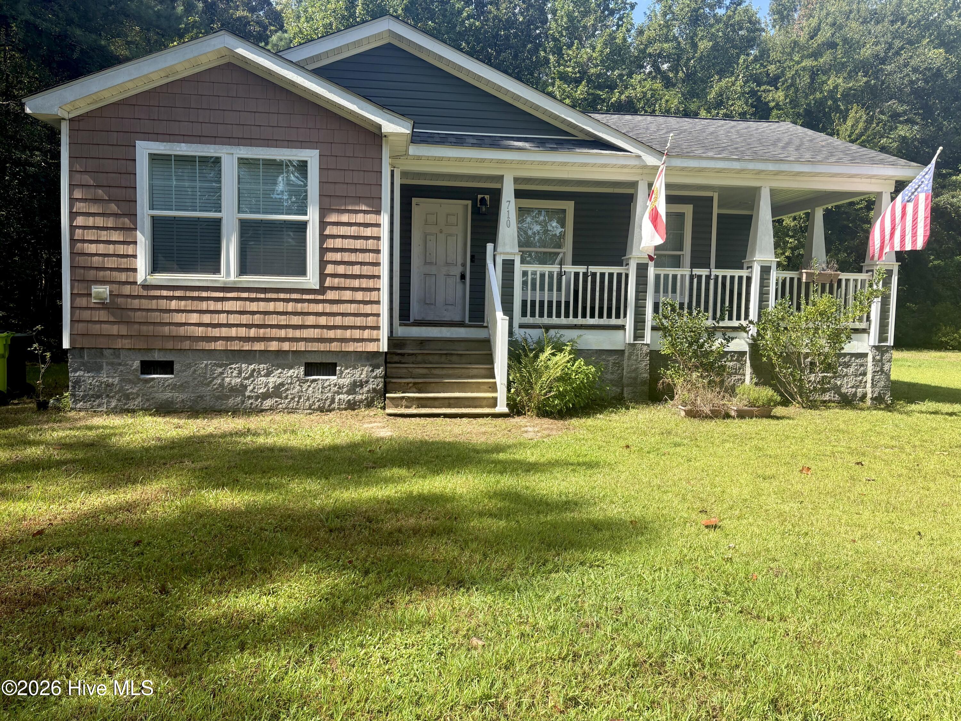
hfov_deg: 67.3
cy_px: 360
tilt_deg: -3.3
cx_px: 480
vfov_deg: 53.1
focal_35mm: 26
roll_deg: -0.9
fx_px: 722
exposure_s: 1/1311
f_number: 1.6
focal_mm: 5.96
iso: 50
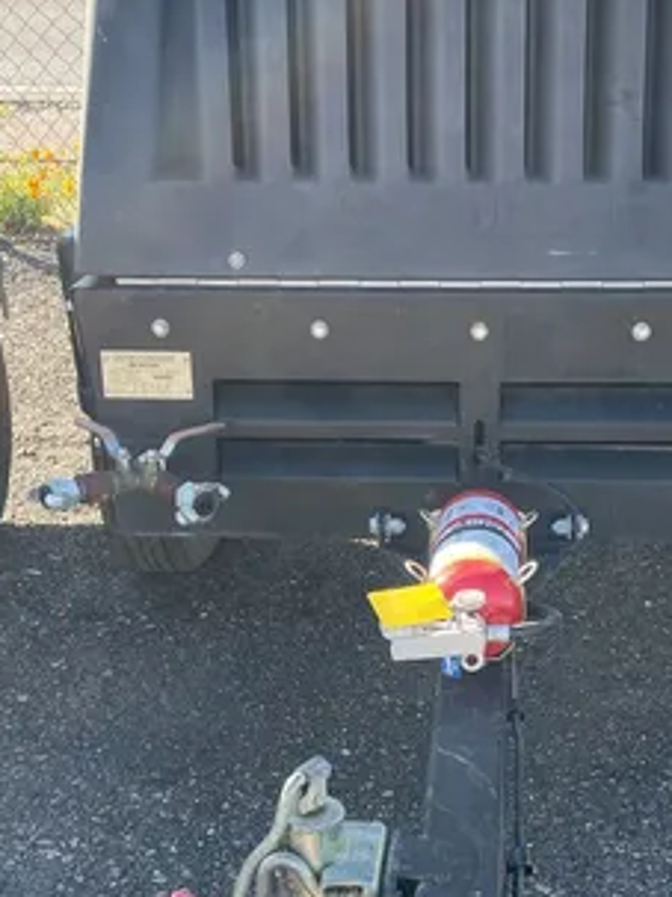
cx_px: 414
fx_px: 1632
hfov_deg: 23.2
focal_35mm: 63
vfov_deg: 30.3
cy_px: 668
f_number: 1.6
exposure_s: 1/369
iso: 32
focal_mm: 4.2
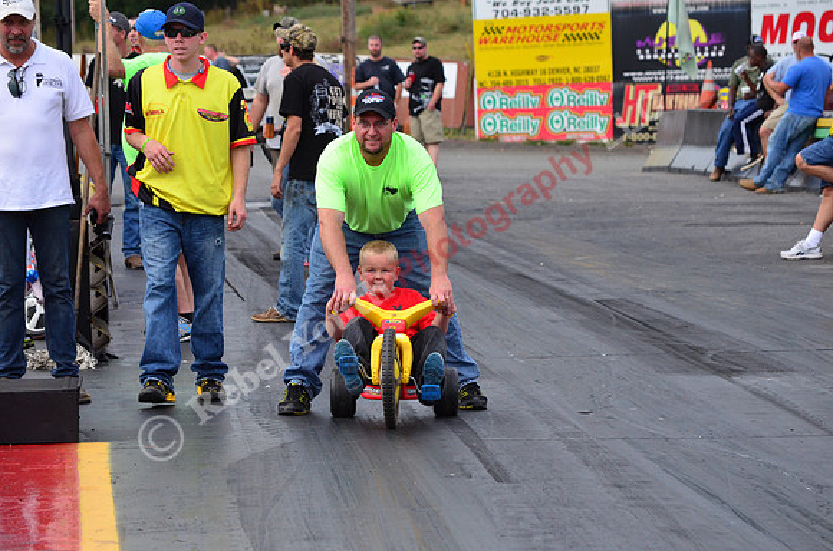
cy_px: 276
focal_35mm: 202
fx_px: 4675
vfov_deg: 6.8
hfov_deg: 10.2
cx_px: 416
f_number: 8
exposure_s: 1/1000
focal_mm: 135
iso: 1000
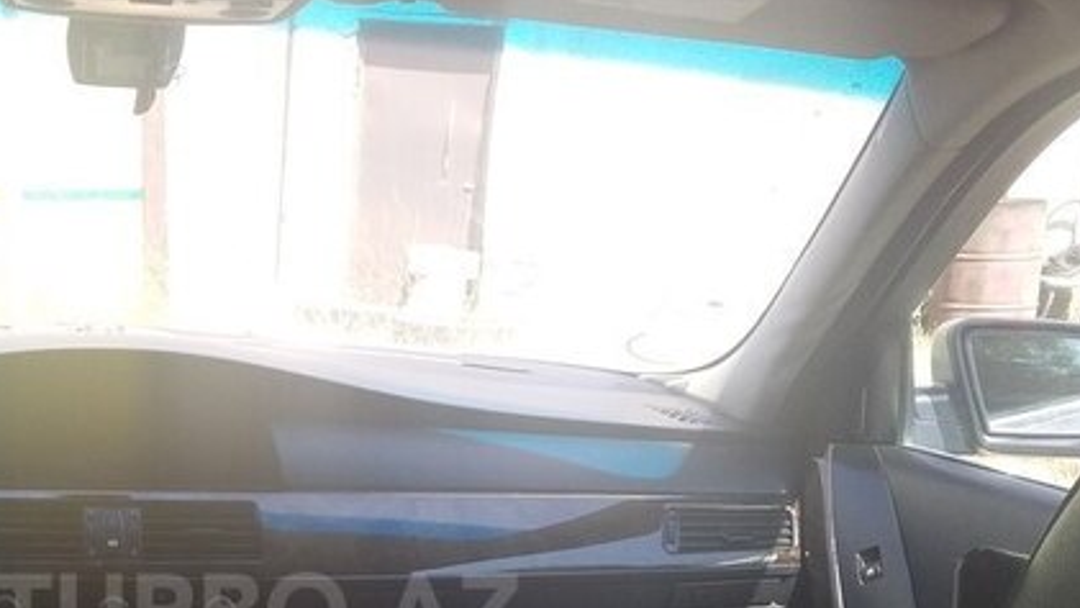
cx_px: 257
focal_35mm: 53
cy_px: 612
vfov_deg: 21.8
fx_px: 1518
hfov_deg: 38.1
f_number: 2.2
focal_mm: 3.3
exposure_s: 1/188
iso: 40
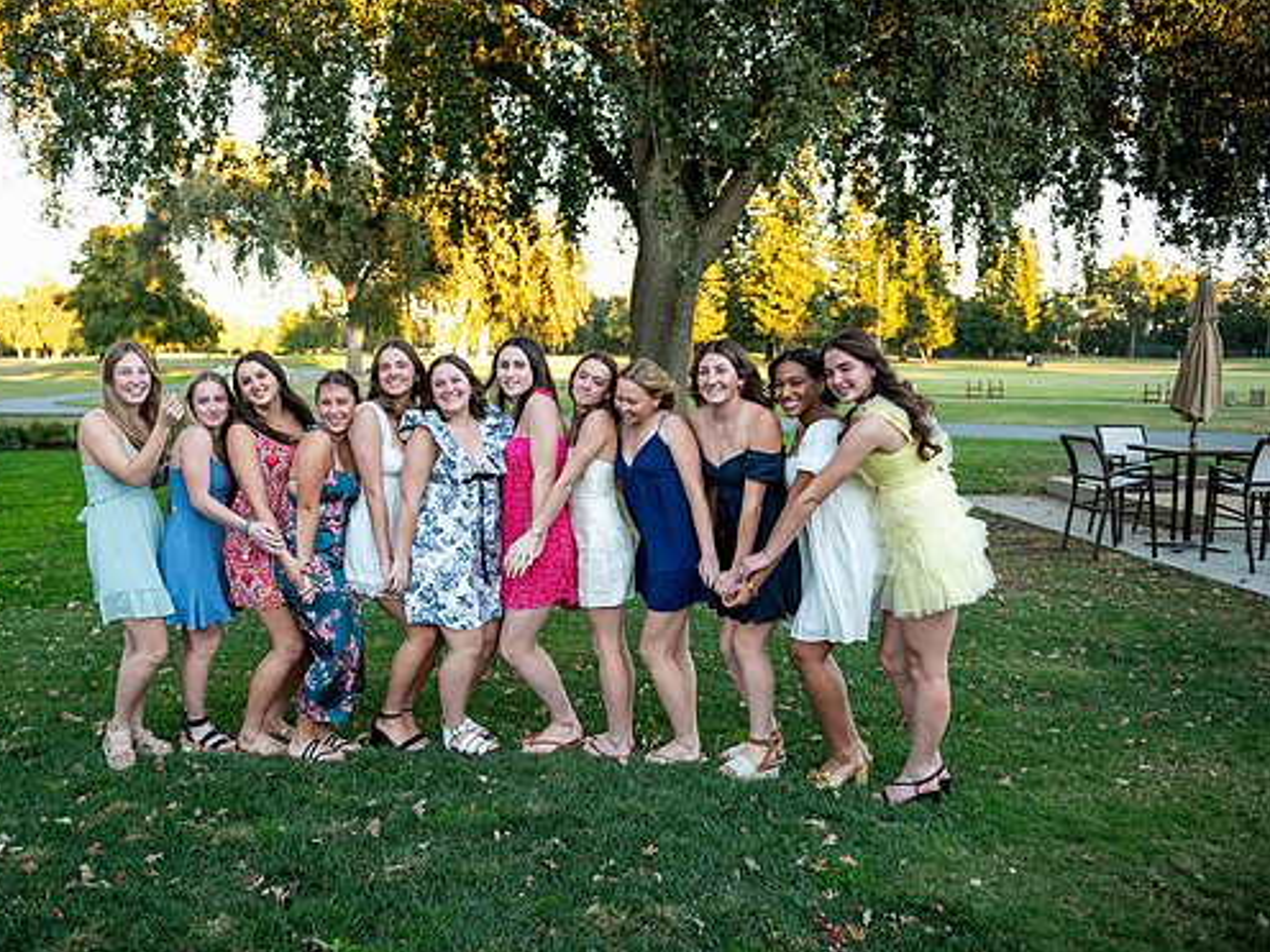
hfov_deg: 65.0
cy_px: 470
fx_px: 991
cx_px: 540
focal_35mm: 27
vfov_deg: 51.4
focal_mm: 24
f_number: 2.8
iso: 1250
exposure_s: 1/640
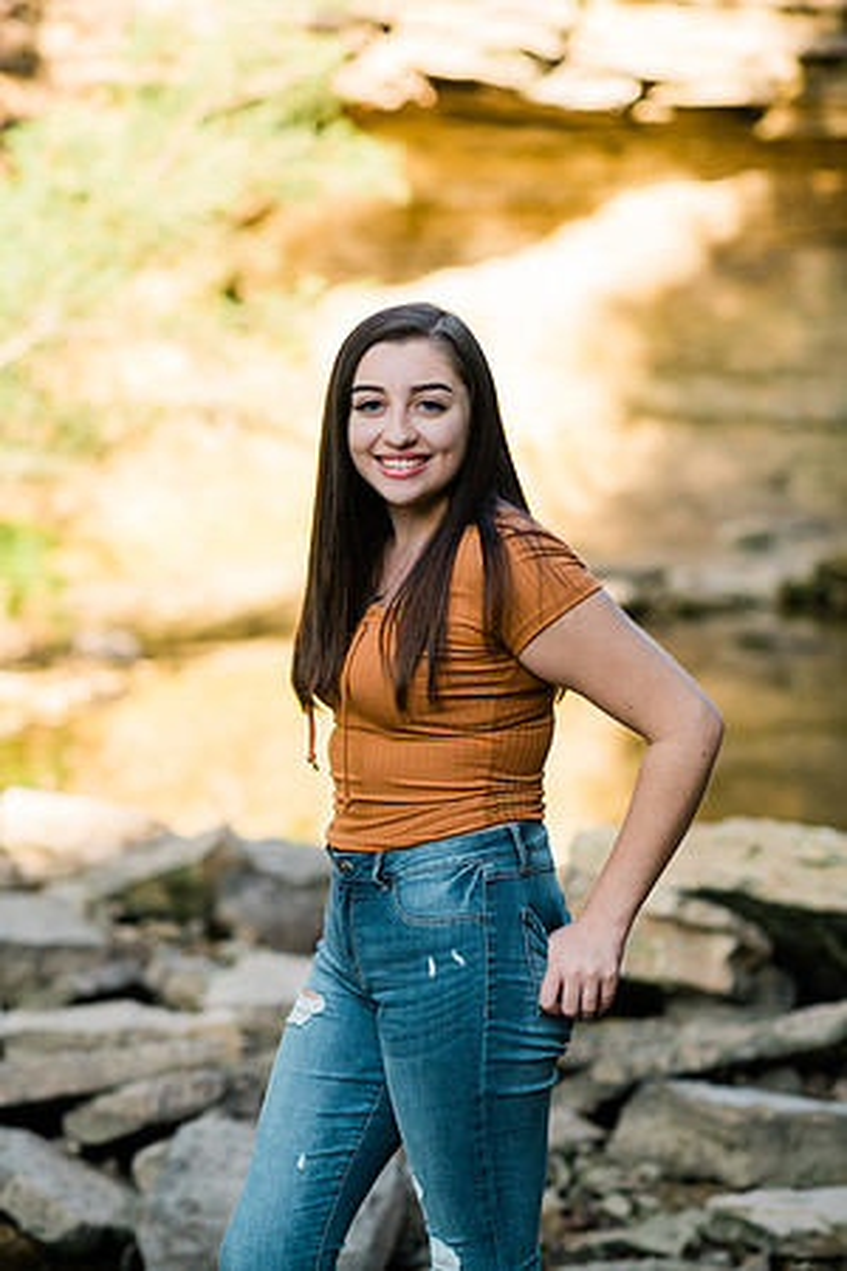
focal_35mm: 85
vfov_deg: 23.9
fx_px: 3000
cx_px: 424
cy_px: 636
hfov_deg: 16.1
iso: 250
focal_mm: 85
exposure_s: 1/500
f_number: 2.8
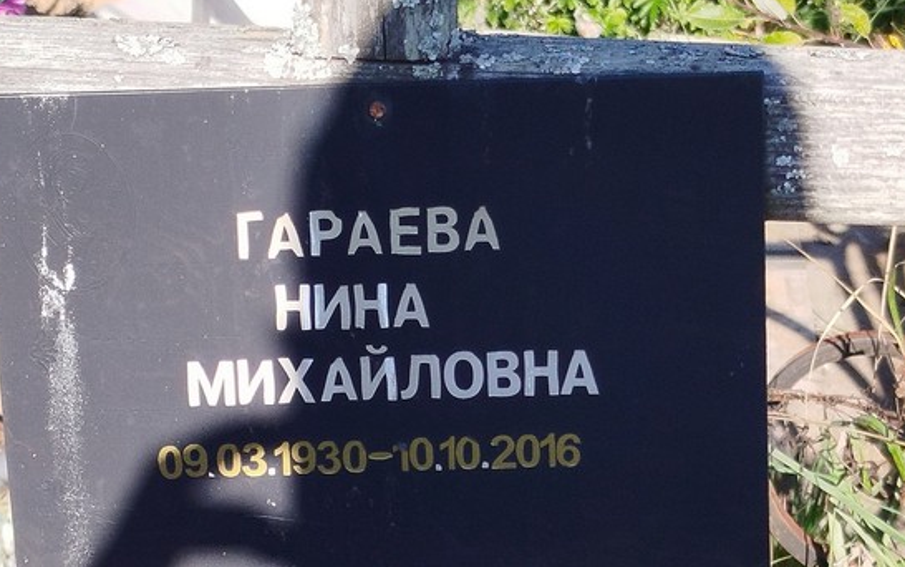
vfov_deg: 28.5
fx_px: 1111
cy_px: 375
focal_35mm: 45
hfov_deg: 44.3
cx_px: 479
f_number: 1.7
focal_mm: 5.31
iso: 50
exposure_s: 1/347
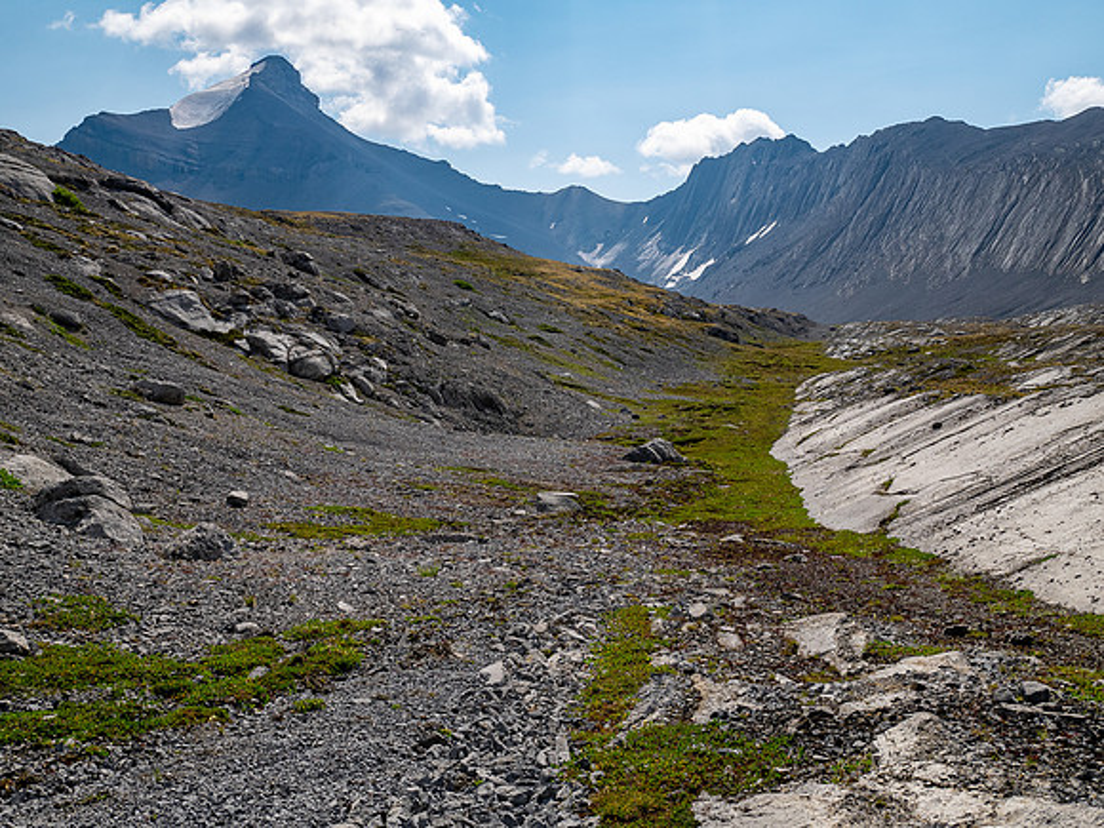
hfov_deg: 44.8
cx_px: 552
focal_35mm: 42
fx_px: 1339
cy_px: 414
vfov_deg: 34.3
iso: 200
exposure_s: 1/320
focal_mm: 21
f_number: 8
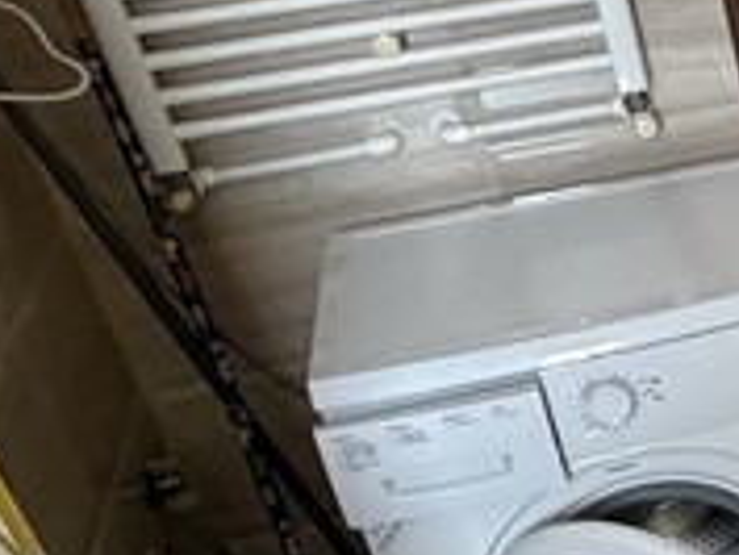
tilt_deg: -31.8
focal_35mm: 81
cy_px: 438
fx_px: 1730
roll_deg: +2.7
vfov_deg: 18.1
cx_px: 1315
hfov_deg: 18.8
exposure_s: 1/60
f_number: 2.2
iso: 640
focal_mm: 2.22
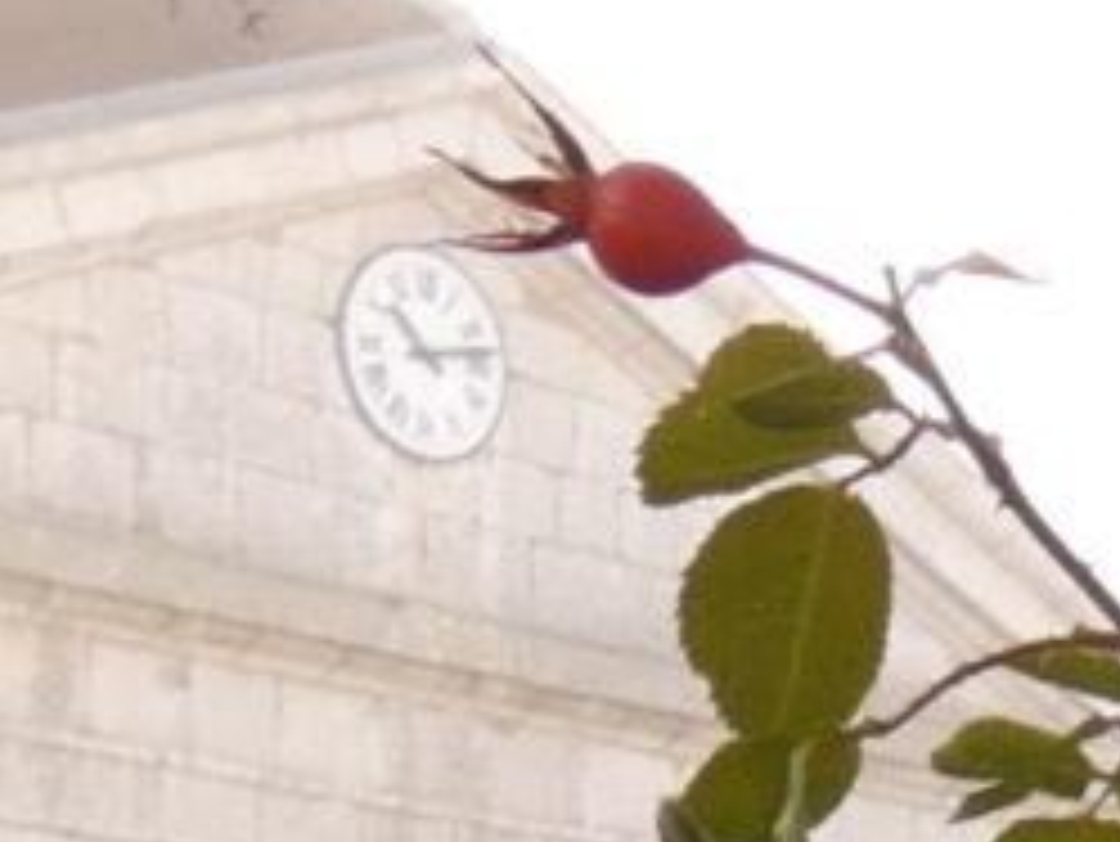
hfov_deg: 11.6
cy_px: 1720
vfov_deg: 9.0
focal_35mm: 154
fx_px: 4985
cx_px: 2155
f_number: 3.2
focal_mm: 3.6
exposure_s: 1/160
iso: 80
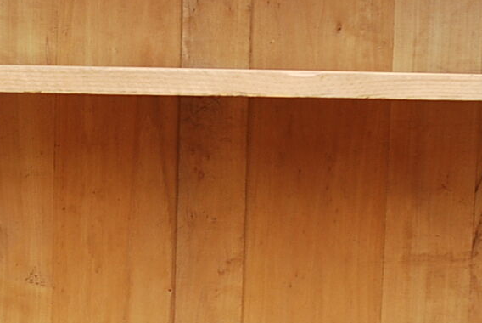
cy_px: 241
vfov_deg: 14.8
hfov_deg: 22.0
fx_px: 1233
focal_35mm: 92
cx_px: 156
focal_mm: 18
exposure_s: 1/50
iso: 200
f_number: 3.5
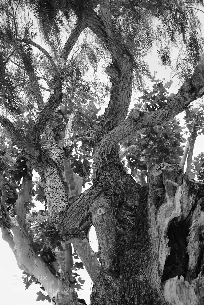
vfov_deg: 19.4
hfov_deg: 13.1
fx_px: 890
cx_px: 102
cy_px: 152
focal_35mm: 105
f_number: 9
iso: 220
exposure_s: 1/250
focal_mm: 70
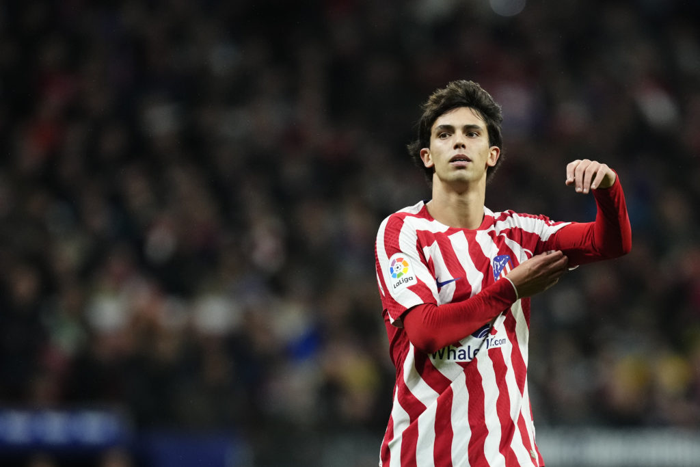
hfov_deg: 5.2
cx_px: 350
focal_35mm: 400
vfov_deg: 3.4
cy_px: 234
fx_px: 7778
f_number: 3.2
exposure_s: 1/1600
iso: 3200
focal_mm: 400
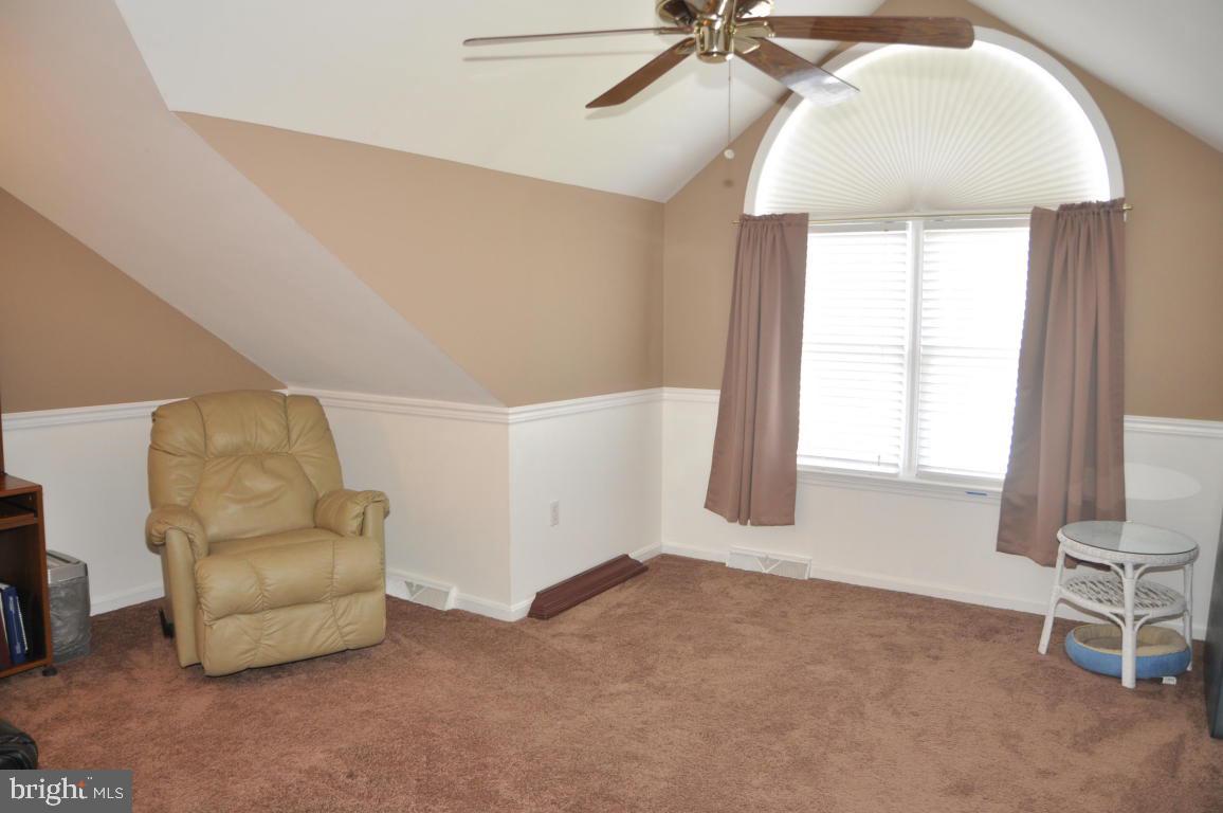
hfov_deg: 57.3
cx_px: 612
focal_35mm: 33
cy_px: 406
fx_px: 1120
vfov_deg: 39.9
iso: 400
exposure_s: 1/60
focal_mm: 22
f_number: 4
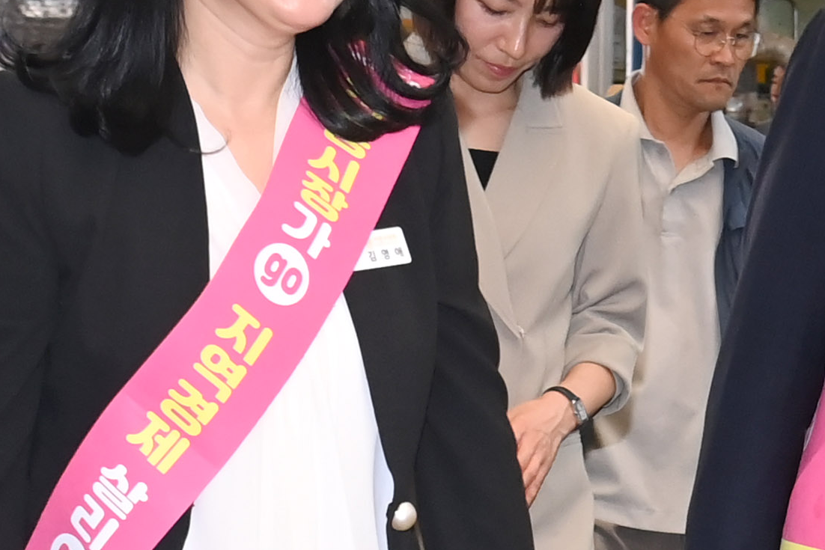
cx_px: 549
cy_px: 638
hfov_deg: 10.7
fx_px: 4400
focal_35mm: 192
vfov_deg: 7.1
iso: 2500
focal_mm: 38
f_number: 6.3
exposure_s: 1/250
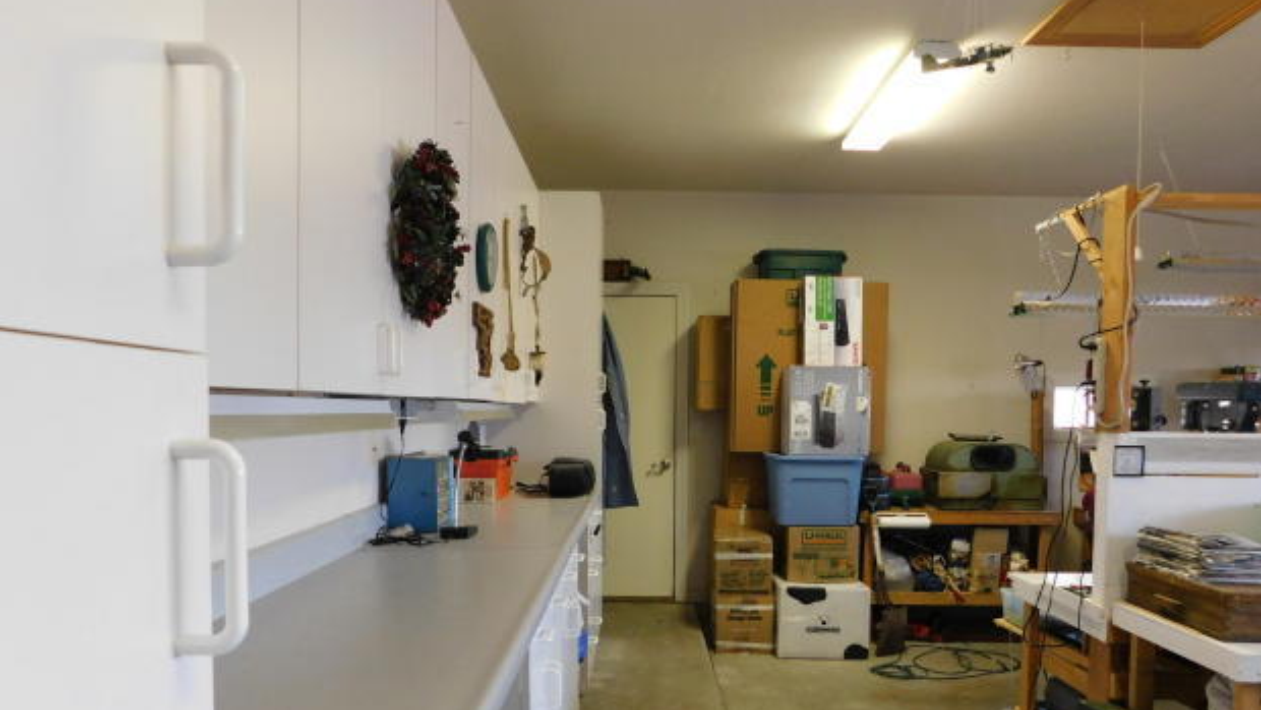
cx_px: 649
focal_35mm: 27
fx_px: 903
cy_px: 446
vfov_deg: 42.6
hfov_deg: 69.8
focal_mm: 4.1
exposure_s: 1/30
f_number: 3
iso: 360
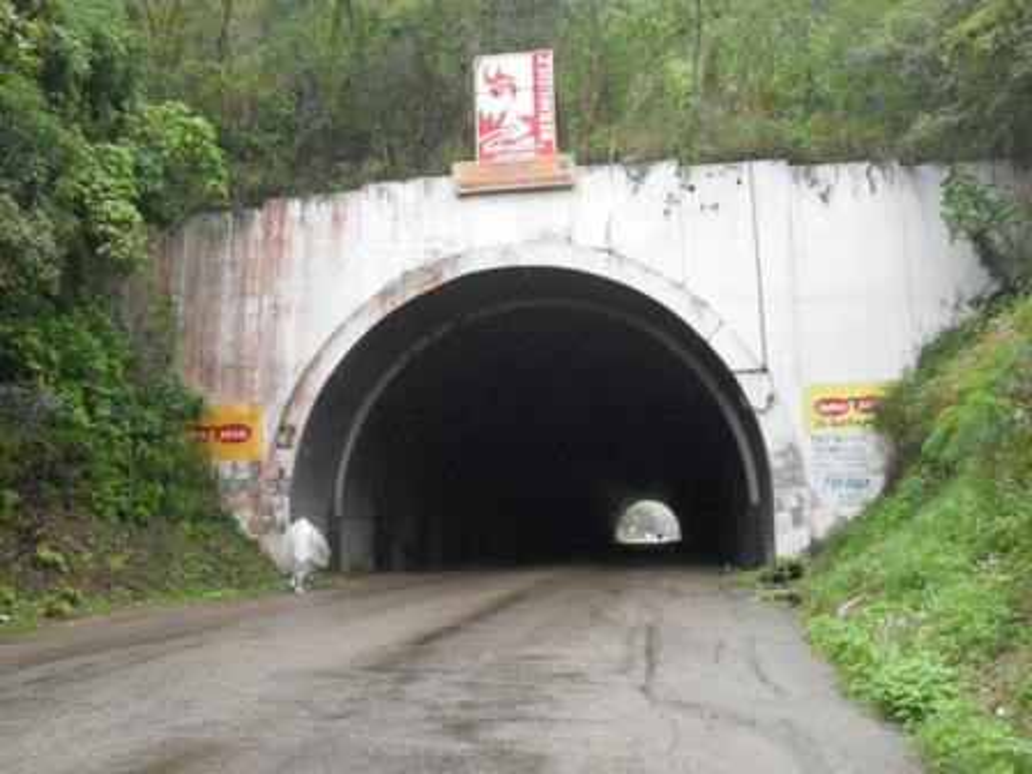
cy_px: 387
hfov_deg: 52.6
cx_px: 516
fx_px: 1043
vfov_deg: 40.7
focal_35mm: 35
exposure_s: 1/250
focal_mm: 6.2
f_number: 2.8
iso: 100
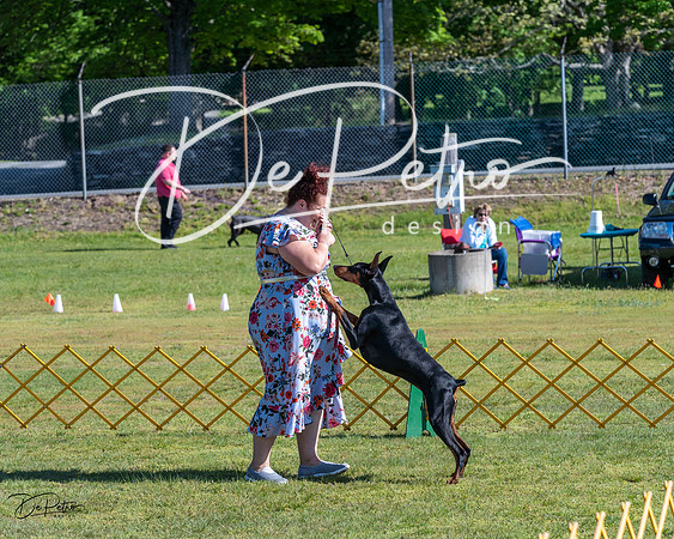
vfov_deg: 10.7
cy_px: 270
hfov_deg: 13.4
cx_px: 337
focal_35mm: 144
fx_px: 2875
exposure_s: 1/1250
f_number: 6.3
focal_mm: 128
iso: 320
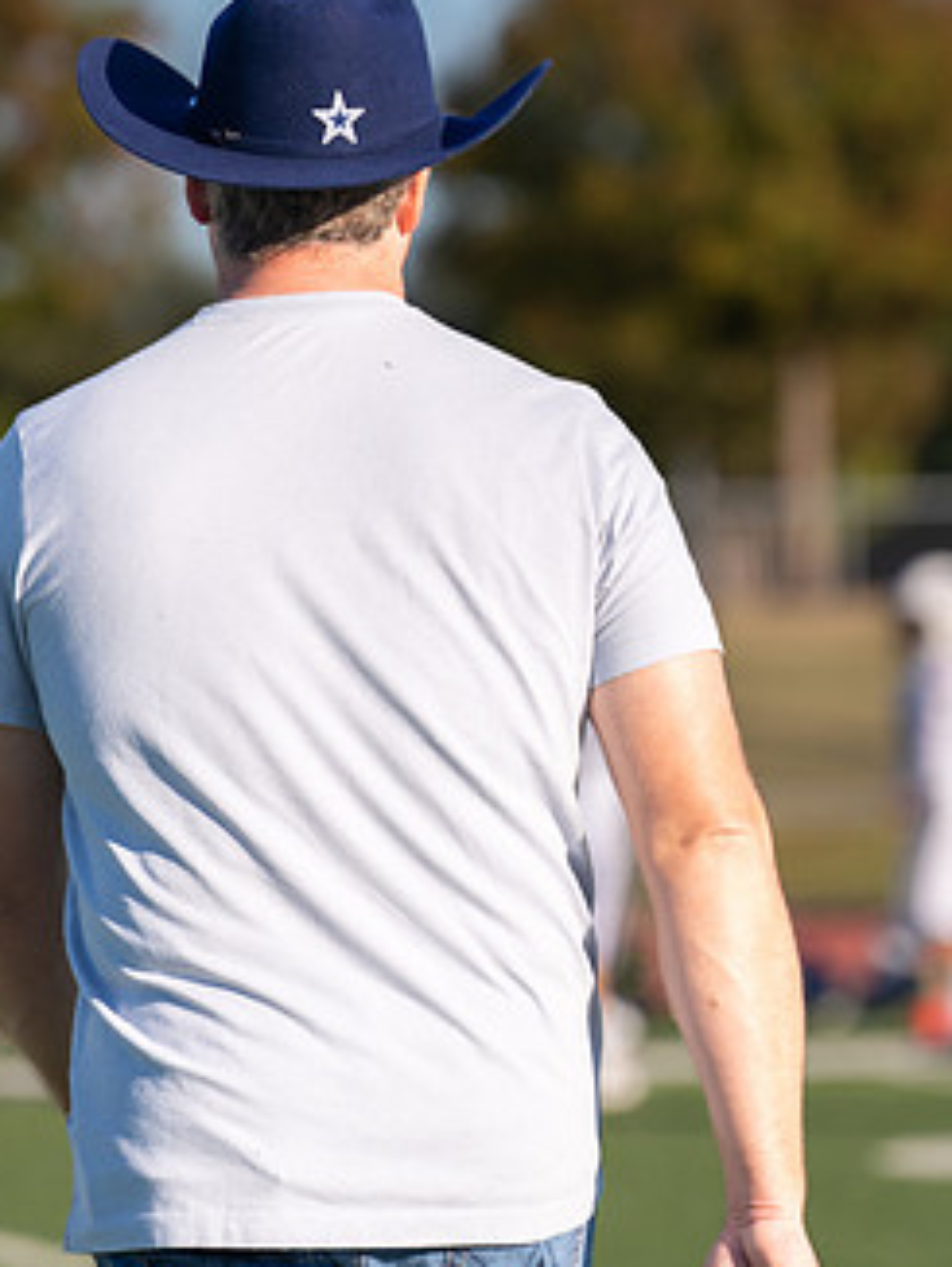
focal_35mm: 335
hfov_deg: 4.4
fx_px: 12268
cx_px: 385
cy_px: 513
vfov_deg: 5.9
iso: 100
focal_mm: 183
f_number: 4
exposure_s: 1/1000
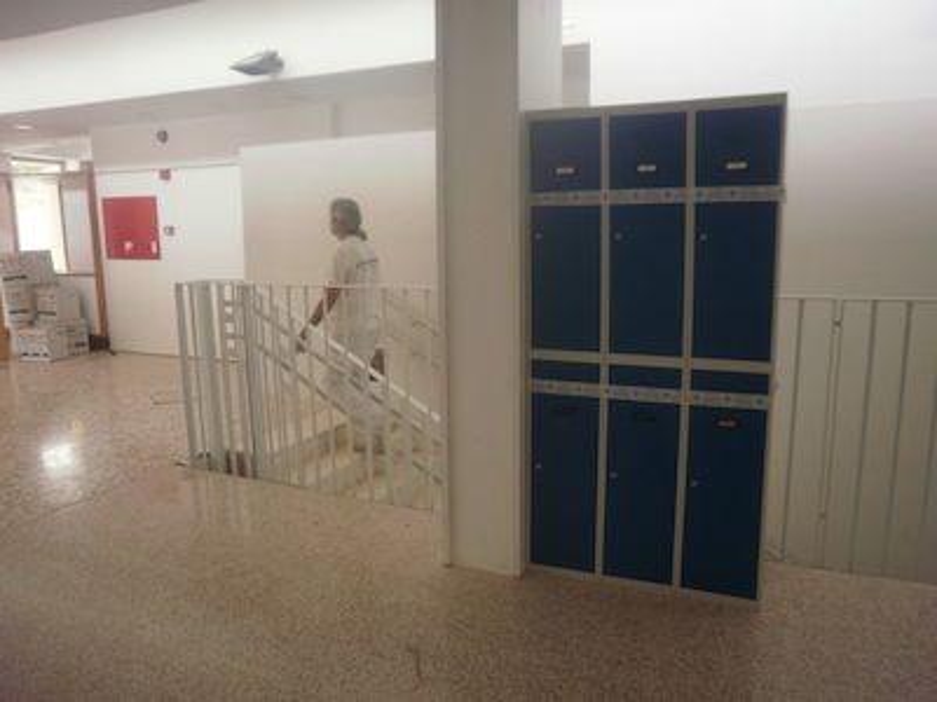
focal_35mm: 26
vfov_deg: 53.1
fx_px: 704
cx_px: 468
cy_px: 351
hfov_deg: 67.3
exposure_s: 1/40
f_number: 2.6
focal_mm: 4.65
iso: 100
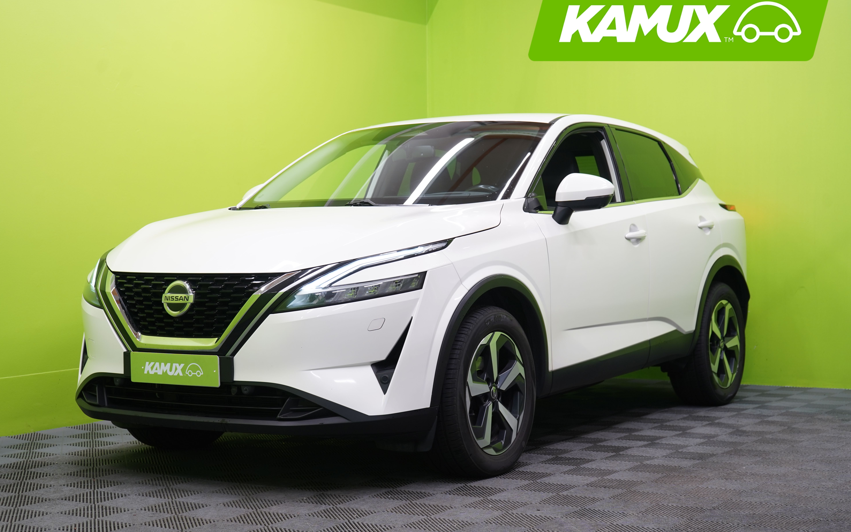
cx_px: 420
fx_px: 1345
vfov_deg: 22.4
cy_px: 247
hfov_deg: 35.1
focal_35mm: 58
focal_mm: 56
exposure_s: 1/30
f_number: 5
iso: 400
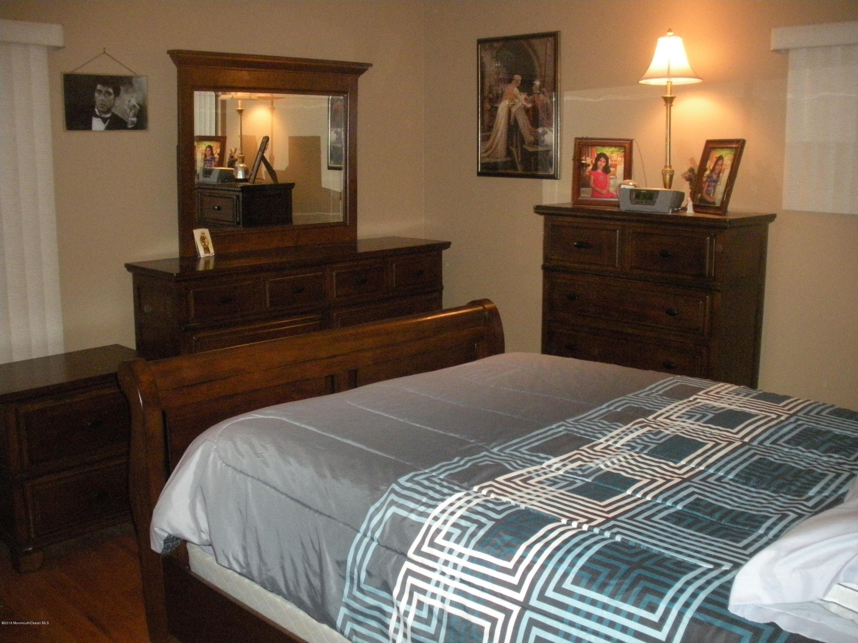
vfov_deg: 40.7
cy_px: 322
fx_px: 868
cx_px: 429
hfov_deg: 52.6
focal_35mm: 35
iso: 755
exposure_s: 1/60
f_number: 3.5
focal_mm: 6.3
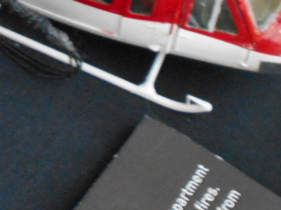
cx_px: -19
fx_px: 957
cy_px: -107
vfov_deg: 12.0
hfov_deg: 16.3
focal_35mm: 118
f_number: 3.2
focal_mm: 4.6
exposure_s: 1/15
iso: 400
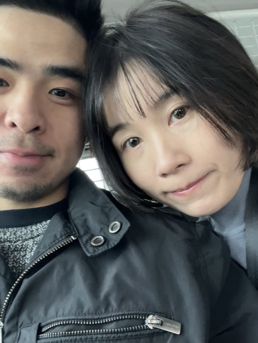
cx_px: 129
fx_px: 298
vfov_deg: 60.0
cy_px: 172
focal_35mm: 30
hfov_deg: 46.8
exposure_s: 1/60
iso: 320
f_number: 2.2
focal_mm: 2.71
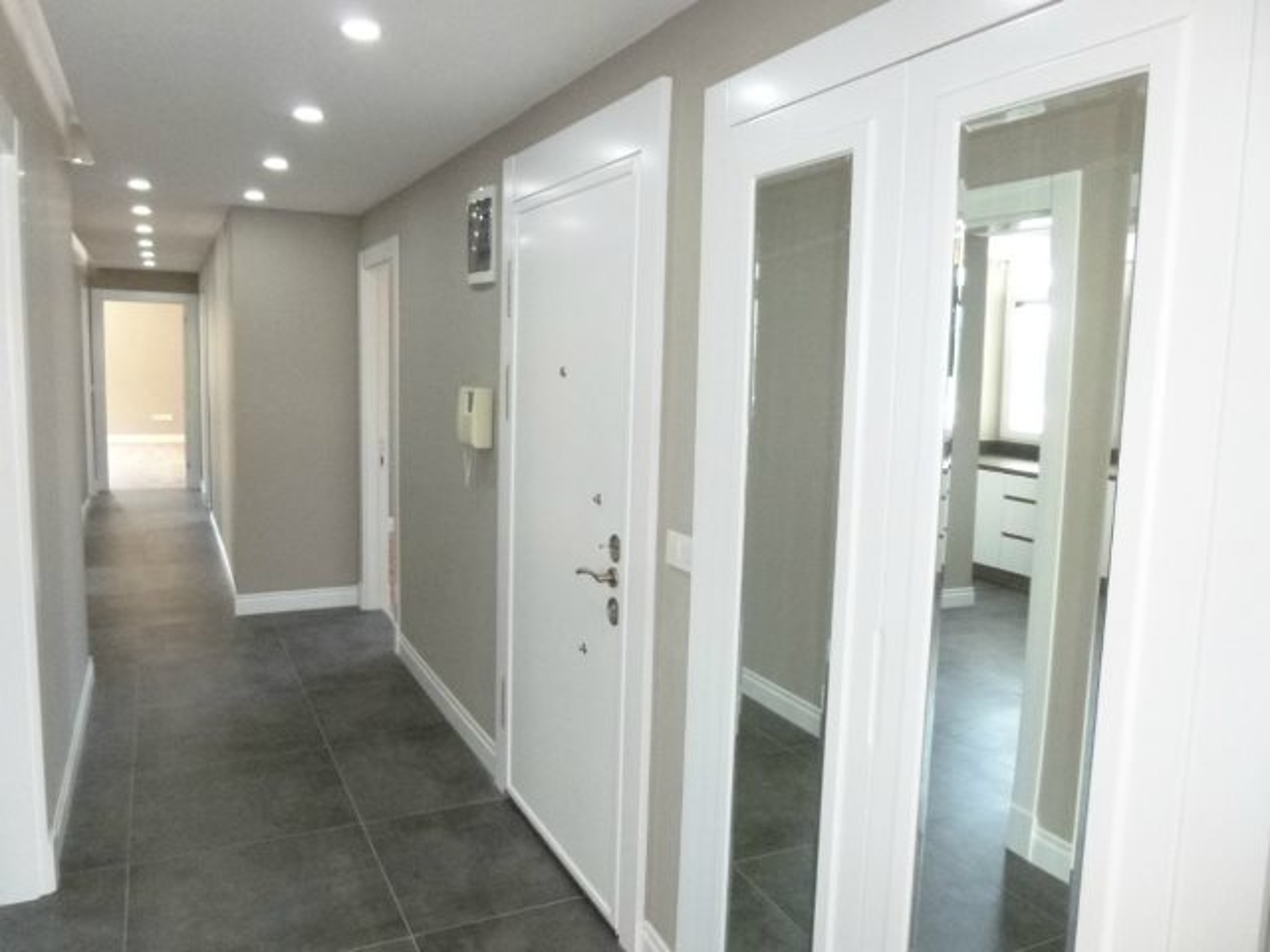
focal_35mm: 25
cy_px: 476
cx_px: 635
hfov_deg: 69.4
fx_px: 917
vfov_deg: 54.9
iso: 800
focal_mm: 4.5
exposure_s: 1/125
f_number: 3.1
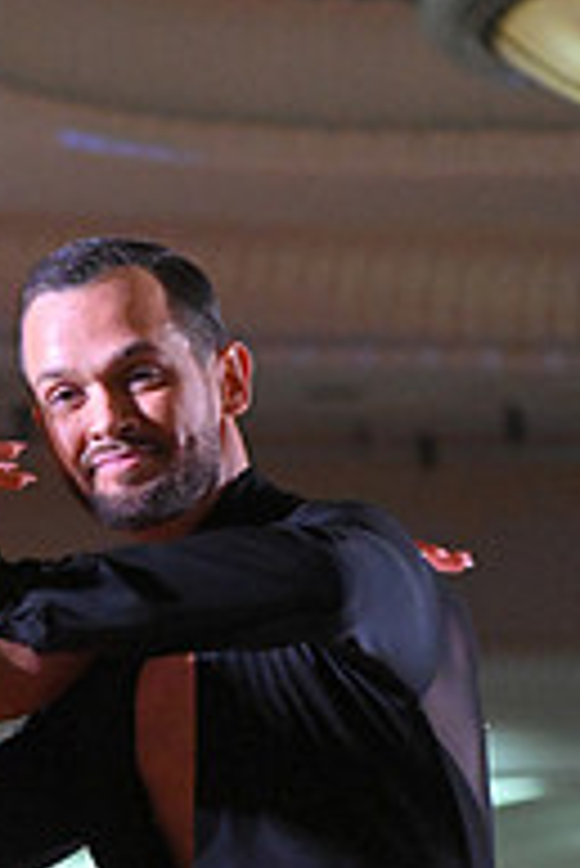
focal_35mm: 331
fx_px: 7984
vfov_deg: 6.1
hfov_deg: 4.1
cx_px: -205
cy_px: 1300
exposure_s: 1/400
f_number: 5
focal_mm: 110
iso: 6400
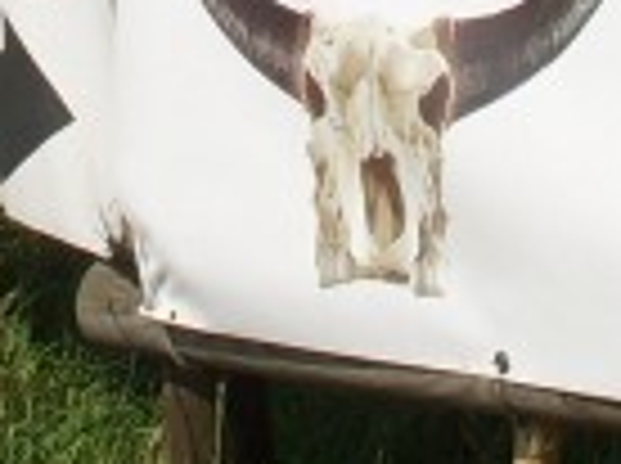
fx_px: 3958
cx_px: 459
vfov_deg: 6.4
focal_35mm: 221
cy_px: -685
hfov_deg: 9.0
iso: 80
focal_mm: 6.3
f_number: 8.4
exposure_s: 1/350
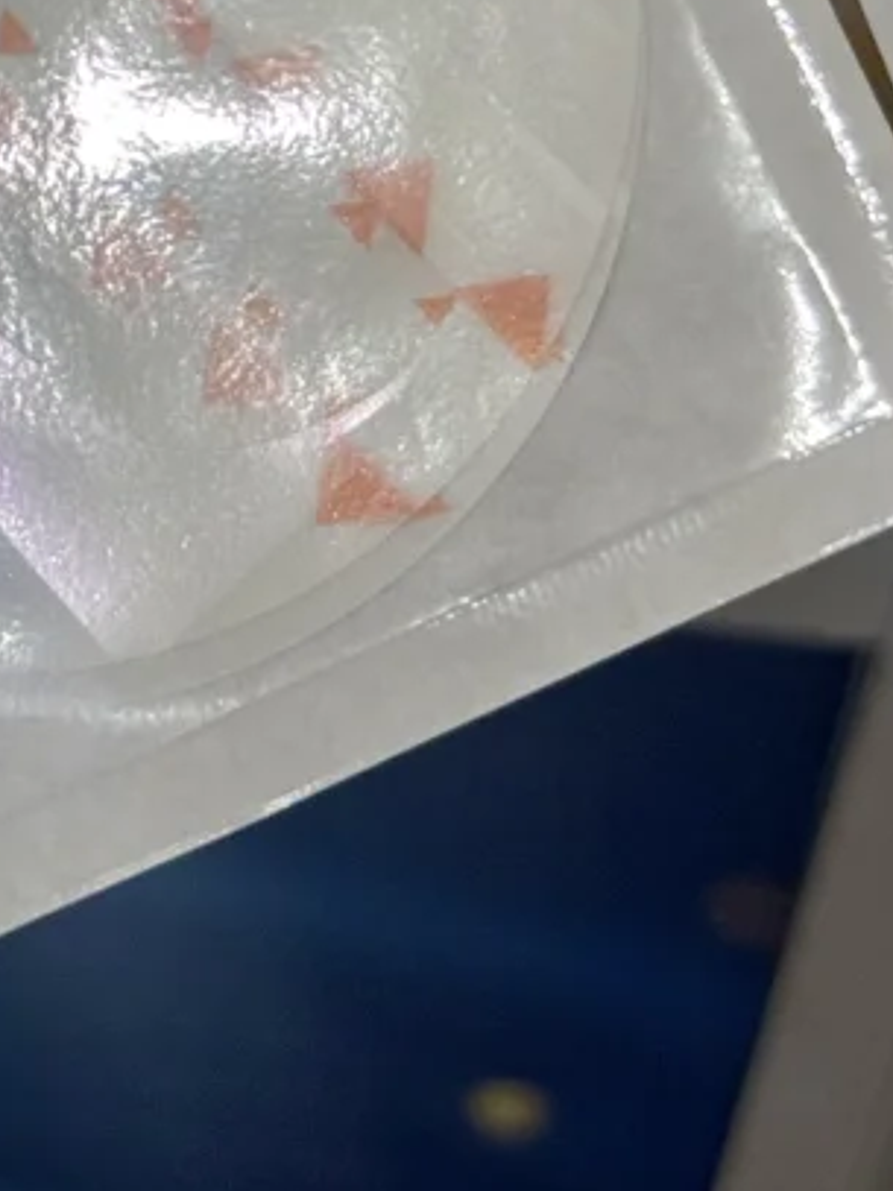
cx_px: 117
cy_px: -866
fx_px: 5850
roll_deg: -8.6
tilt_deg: -42.9
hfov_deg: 8.7
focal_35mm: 170
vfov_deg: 11.0
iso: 125
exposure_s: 1/50
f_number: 1.78
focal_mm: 6.76
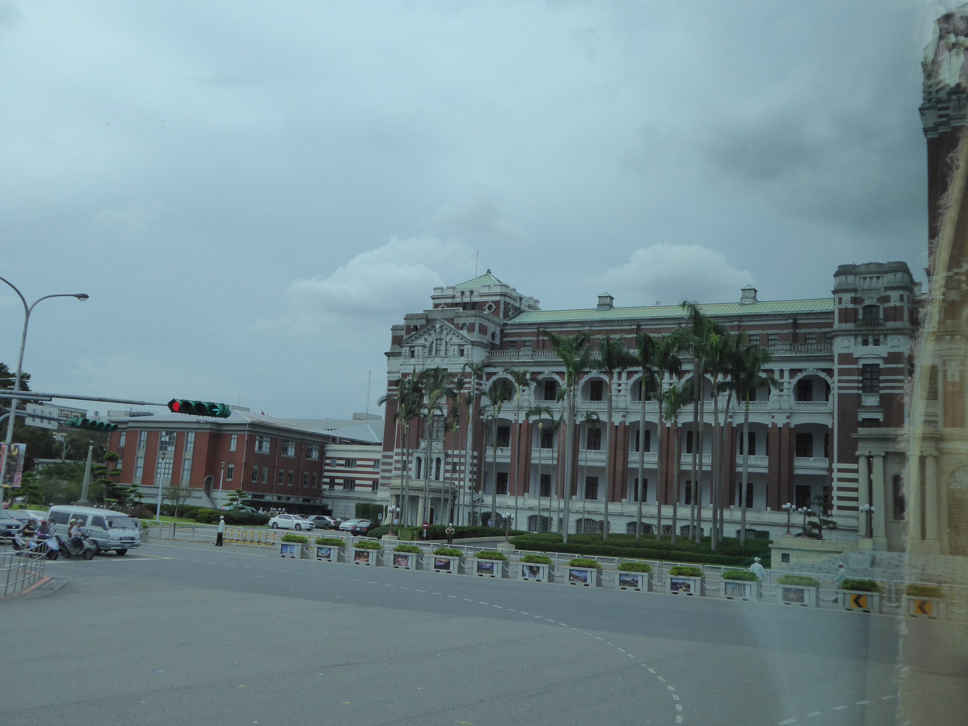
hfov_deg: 51.4
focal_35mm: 36
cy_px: 363
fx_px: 1007
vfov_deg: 39.7
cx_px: 484
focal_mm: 6.3
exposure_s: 1/800
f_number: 4.5
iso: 200
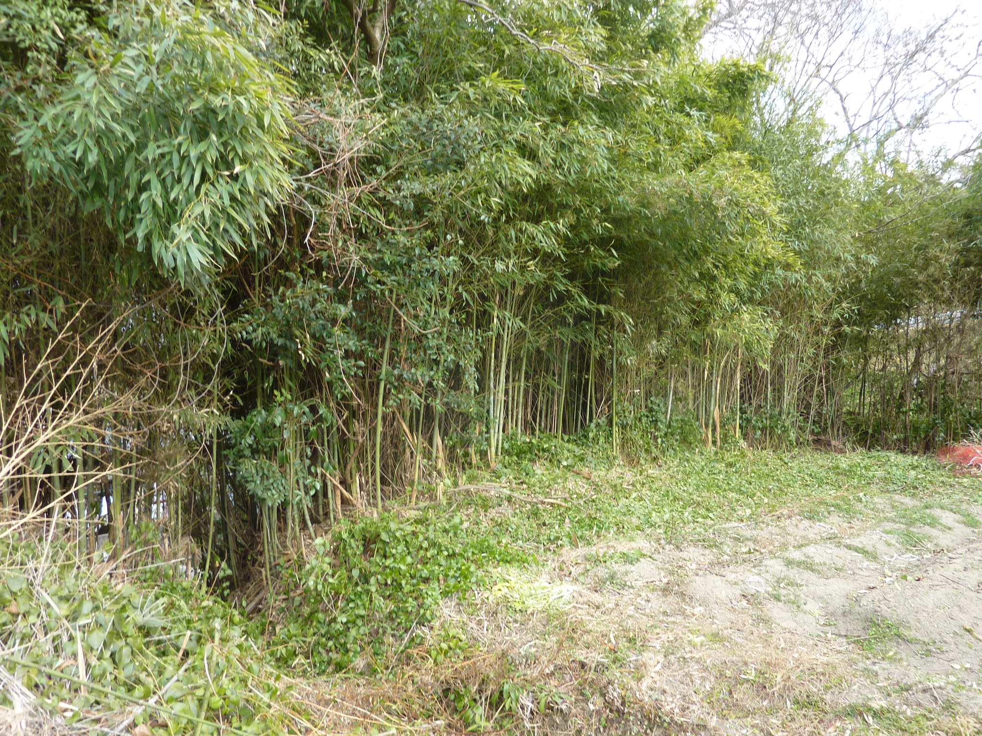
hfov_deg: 69.4
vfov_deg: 54.9
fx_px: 709
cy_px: 368
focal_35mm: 25
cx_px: 491
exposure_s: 1/60
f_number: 3.3
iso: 80
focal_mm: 4.1
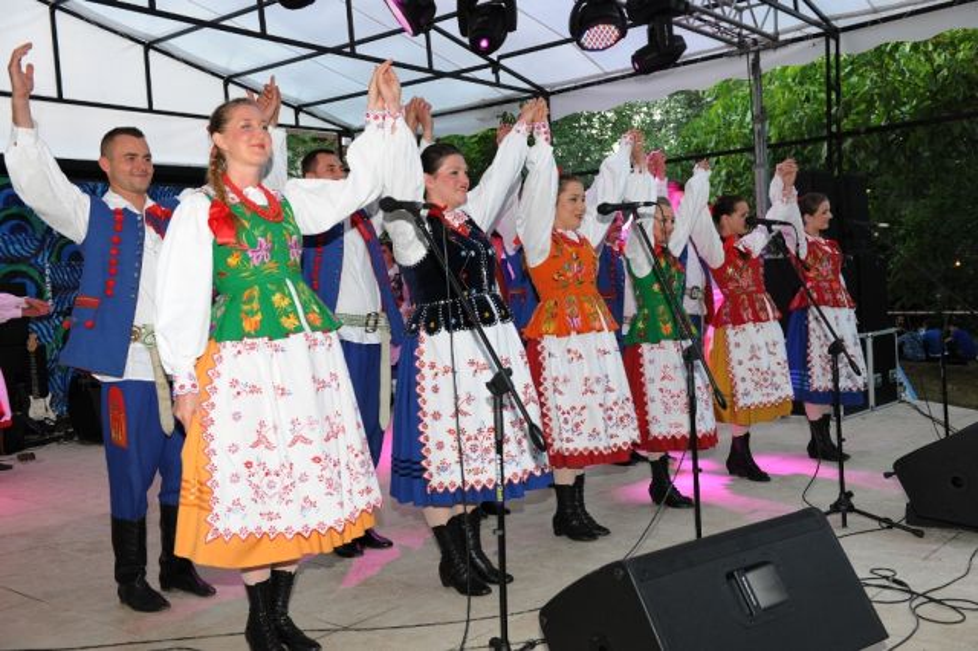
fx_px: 950
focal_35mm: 35
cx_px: 489
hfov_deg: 54.5
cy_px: 326
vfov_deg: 37.8
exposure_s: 1/60
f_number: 5.6
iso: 400
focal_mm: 35
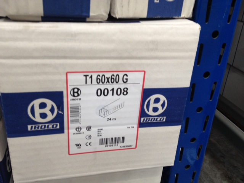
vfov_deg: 40.7
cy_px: 92
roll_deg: -3.4
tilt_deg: -26.4
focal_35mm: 35
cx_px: 122
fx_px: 247
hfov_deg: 52.6
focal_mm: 4.28
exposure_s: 1/30
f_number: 2.4
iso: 50
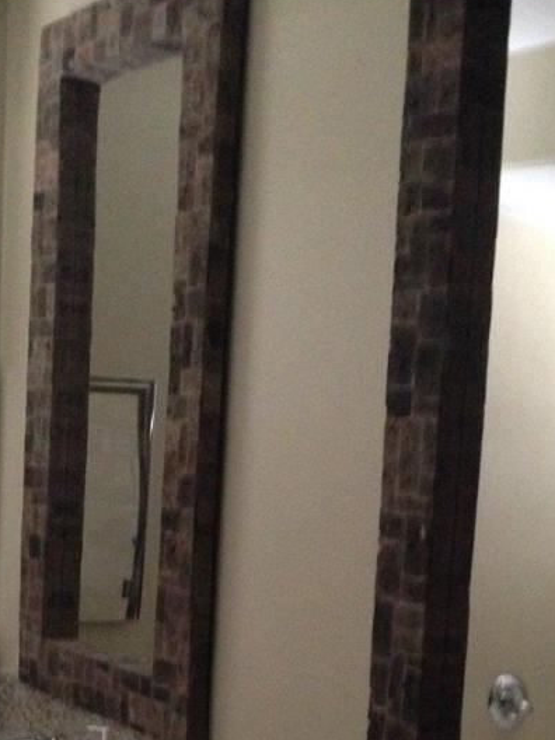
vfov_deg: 29.5
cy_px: 608
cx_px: 299
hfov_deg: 22.9
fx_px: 1368
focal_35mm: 64
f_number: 2.4
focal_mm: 4.12
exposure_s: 1/15
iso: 800
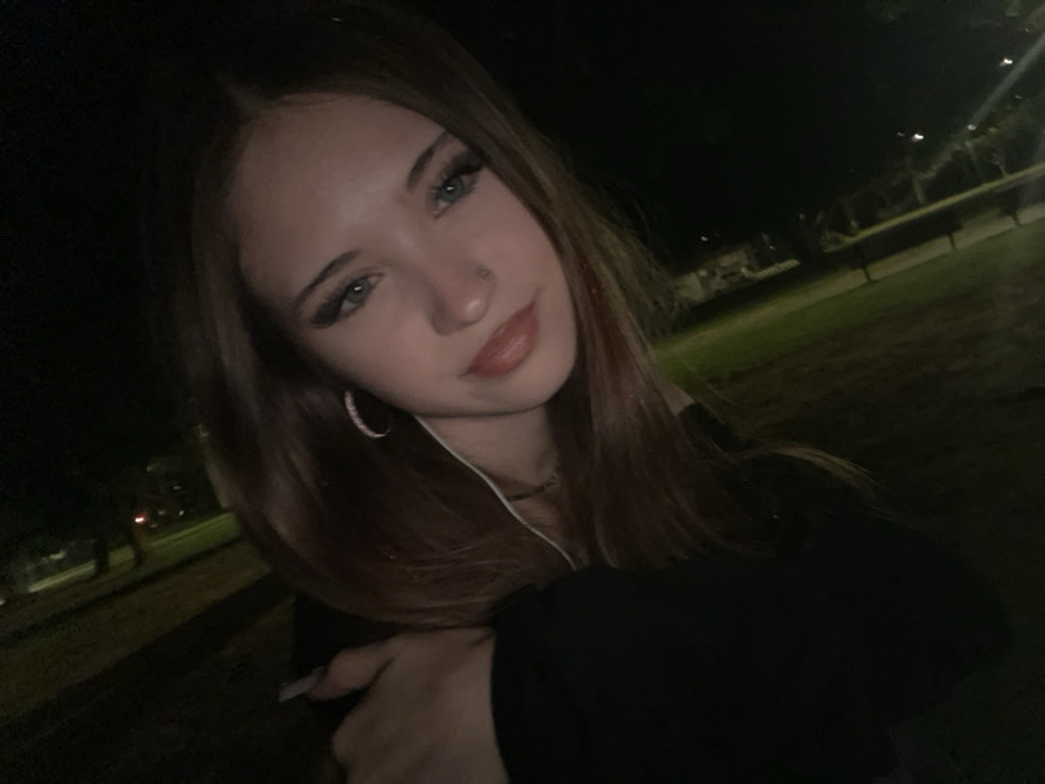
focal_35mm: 23
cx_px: 522
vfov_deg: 58.9
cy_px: 392
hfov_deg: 73.9
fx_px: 694
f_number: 2.2
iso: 500
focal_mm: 2.71
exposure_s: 1/18
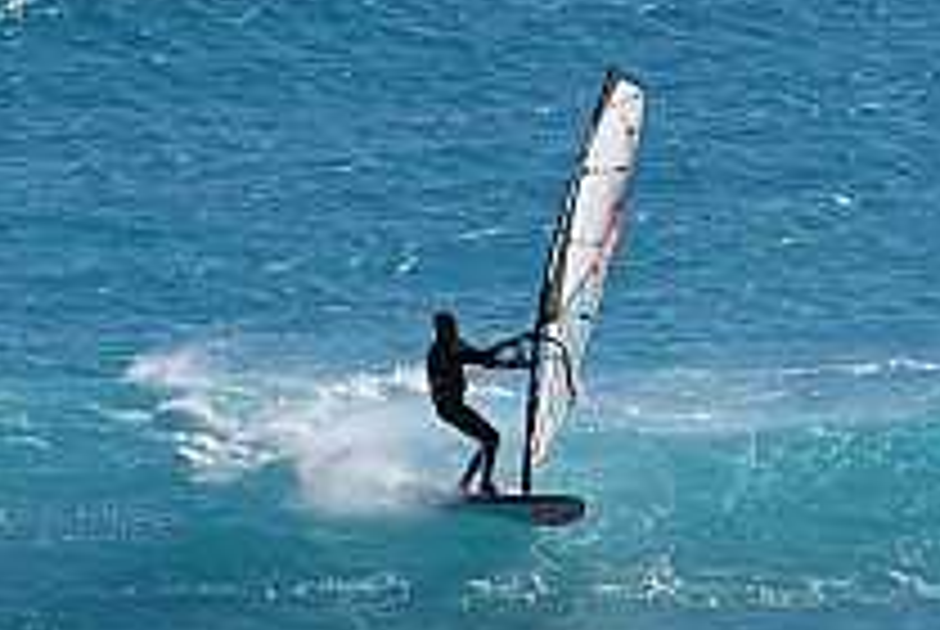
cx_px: 747
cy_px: 374
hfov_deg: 1.9
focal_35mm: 1103
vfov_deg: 1.3
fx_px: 28841
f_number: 7.1
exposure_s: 1/800
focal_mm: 300
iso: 200
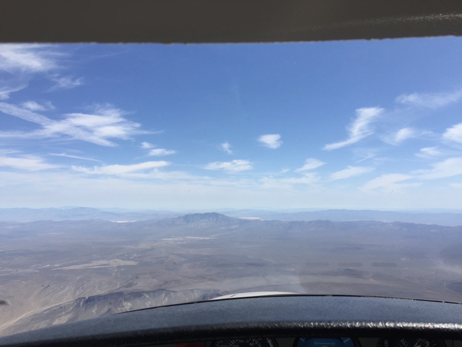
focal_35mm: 29
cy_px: 174
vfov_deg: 48.2
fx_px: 387
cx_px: 231
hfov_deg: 61.7
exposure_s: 1/2326
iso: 32
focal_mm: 4.15
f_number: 2.2
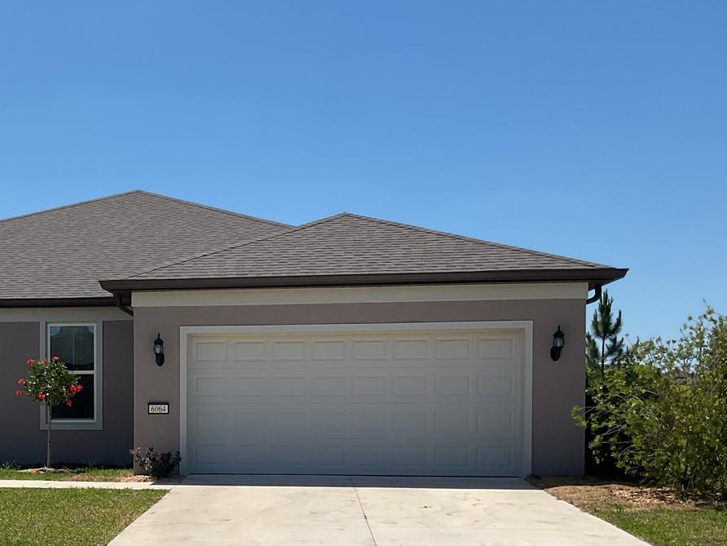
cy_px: 428
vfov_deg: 27.5
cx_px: 156
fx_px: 1092
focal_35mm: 52
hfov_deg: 35.7
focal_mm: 3
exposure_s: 1/3534
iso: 16
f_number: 1.8
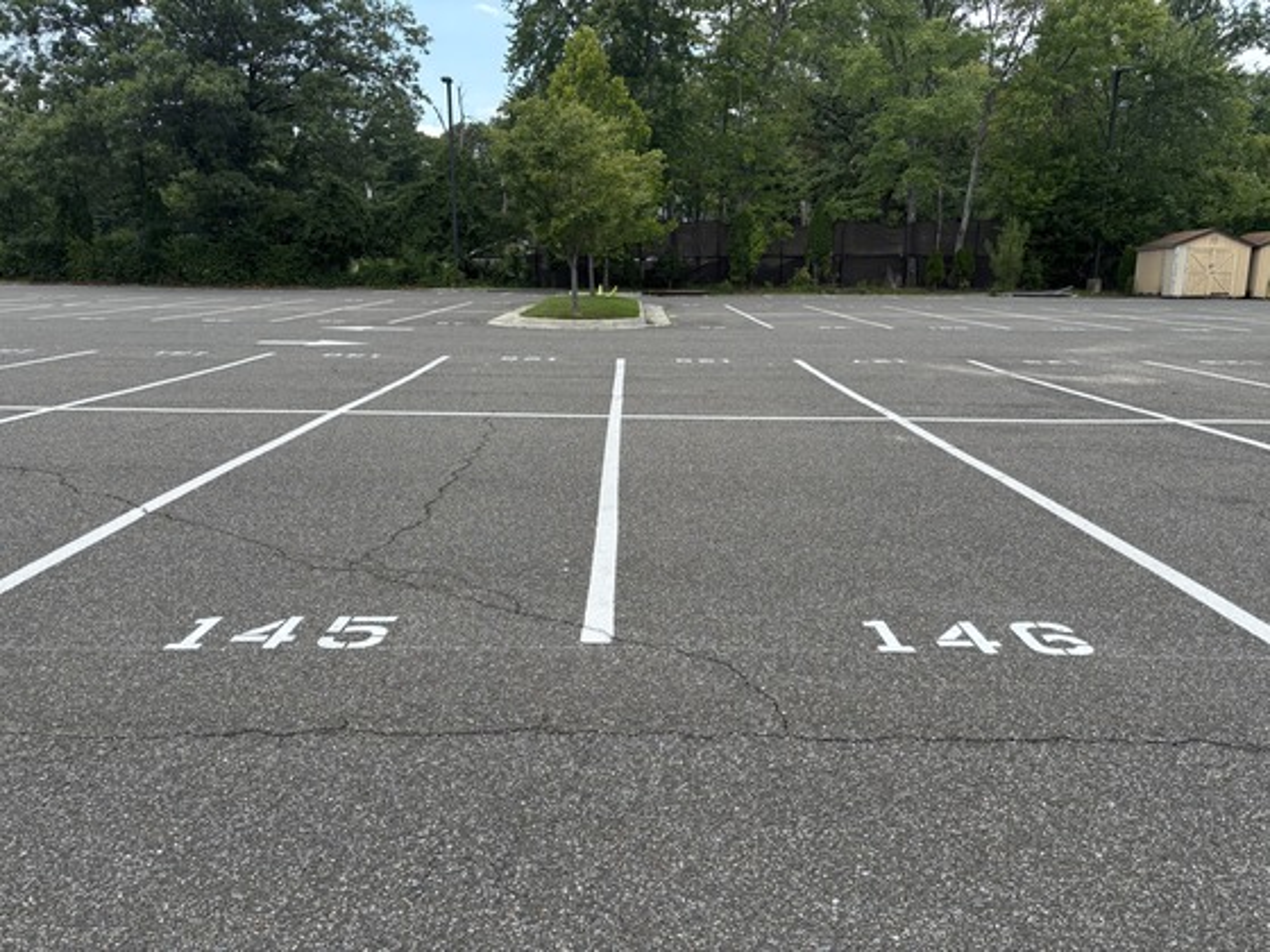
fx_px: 954
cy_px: 476
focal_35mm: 26
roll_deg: -0.6
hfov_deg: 67.3
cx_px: 635
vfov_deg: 53.1
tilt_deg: -14.3
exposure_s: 1/1876
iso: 50
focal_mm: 5.96
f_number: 1.6
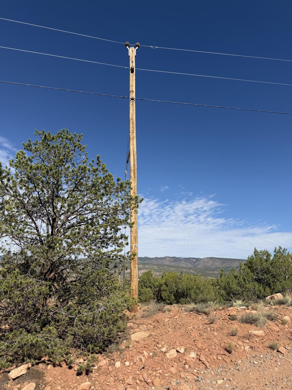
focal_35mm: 24
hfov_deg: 56.8
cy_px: 195
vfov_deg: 71.6
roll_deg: -2.3
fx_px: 270
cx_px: 146
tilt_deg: +17.0
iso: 80
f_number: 1.78
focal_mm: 6.76
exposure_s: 1/5319
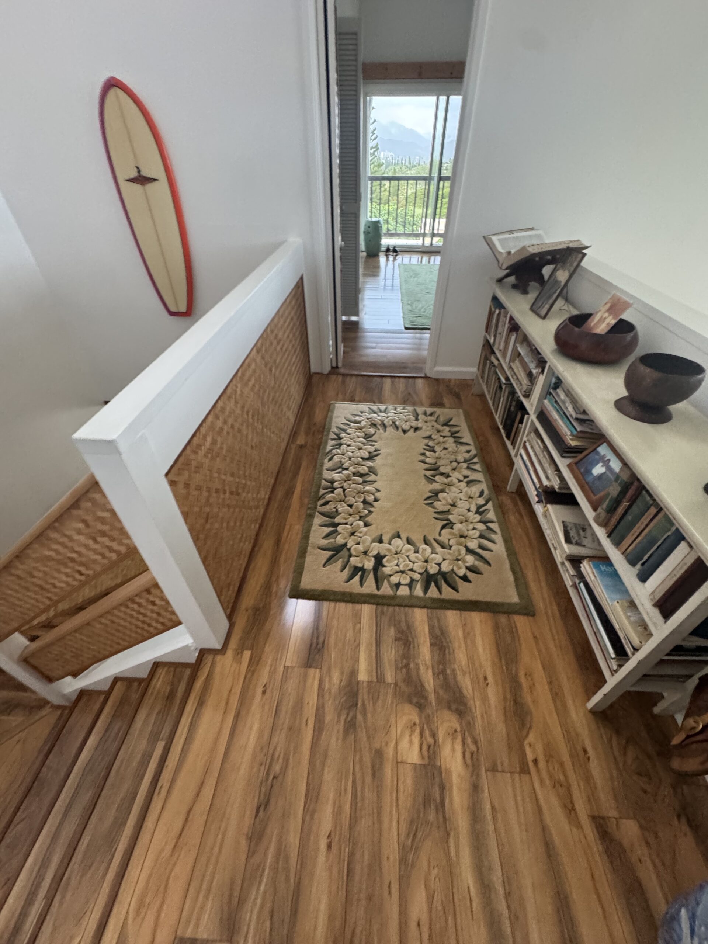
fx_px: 382
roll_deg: +1.9
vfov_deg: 102.1
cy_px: 472
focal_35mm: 14
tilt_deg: -36.7
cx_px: 354
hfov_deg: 85.7
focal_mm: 2.22
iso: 500
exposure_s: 1/60
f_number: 2.2
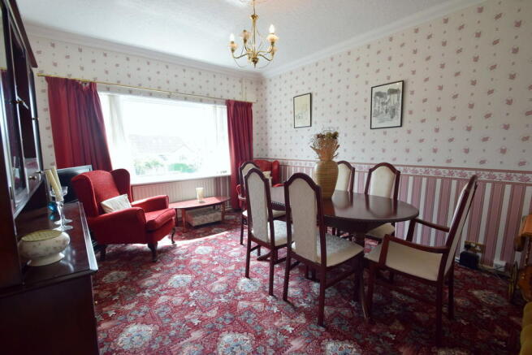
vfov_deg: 77.4
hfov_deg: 100.4
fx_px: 222
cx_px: 266
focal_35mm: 15
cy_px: 178
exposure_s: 1/60
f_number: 8
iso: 400
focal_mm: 10
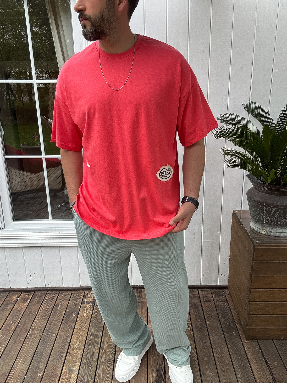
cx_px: 144
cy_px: 192
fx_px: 332
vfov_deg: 60.0
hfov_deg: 46.8
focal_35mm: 30
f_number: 1.9
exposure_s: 1/125
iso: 20
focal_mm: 2.69
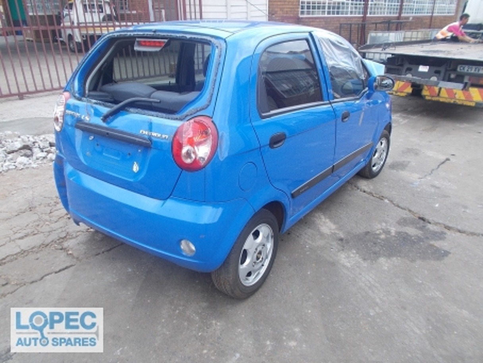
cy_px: 182
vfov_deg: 53.1
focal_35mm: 26
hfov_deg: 67.3
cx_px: 242
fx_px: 363
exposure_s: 1/125
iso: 80
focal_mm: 4.6
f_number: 3.2
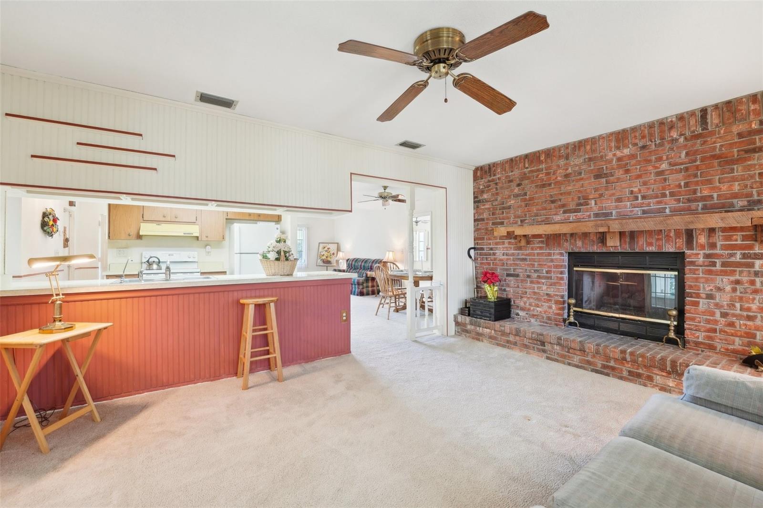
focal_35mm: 14
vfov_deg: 81.2
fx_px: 297
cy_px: 254
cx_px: 382
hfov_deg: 104.3
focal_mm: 14
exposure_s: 1/1.67
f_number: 8
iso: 200
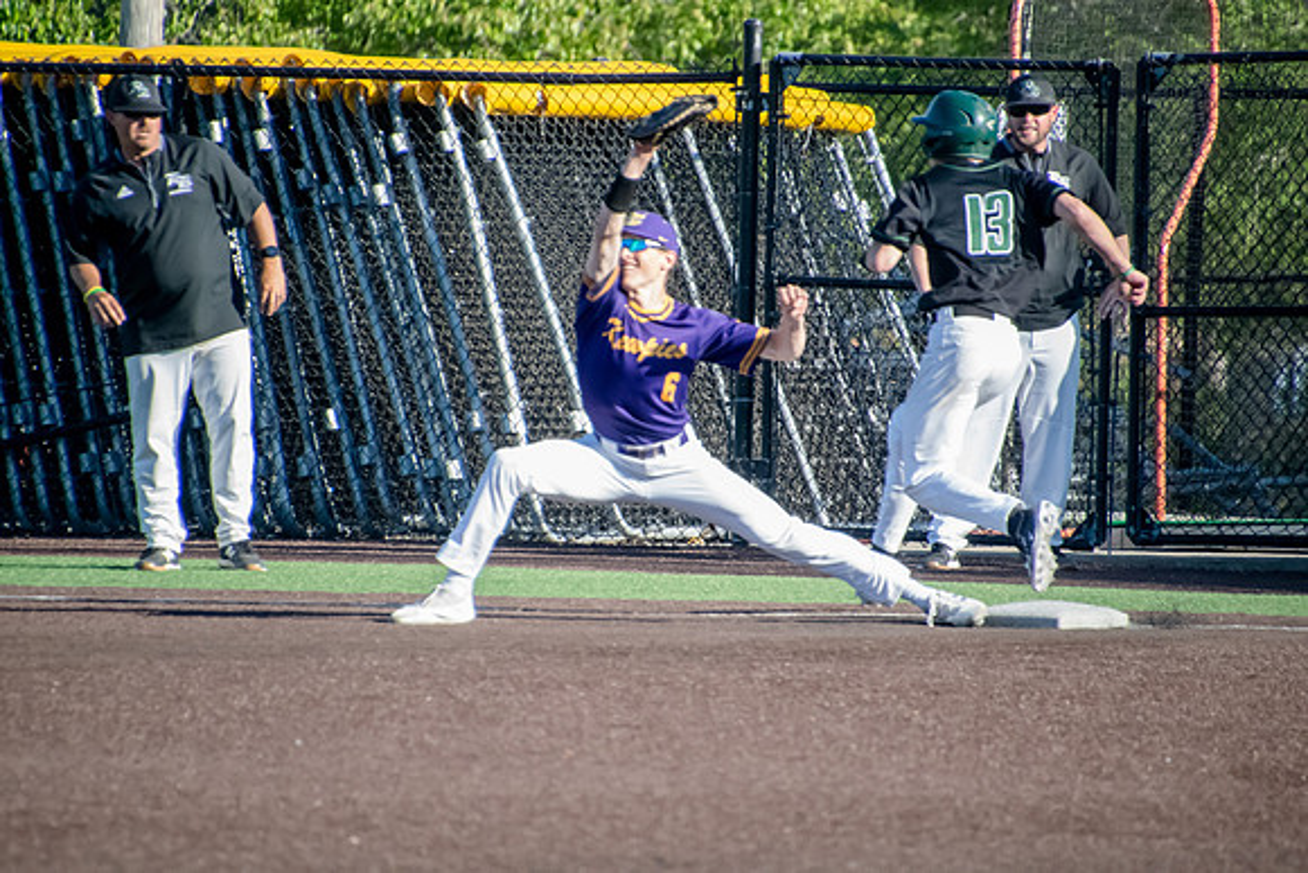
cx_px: 654
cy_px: 436
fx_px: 21804
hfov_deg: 3.4
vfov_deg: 2.3
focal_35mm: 600
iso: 2500
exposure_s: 1/2000
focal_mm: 400
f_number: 6.3
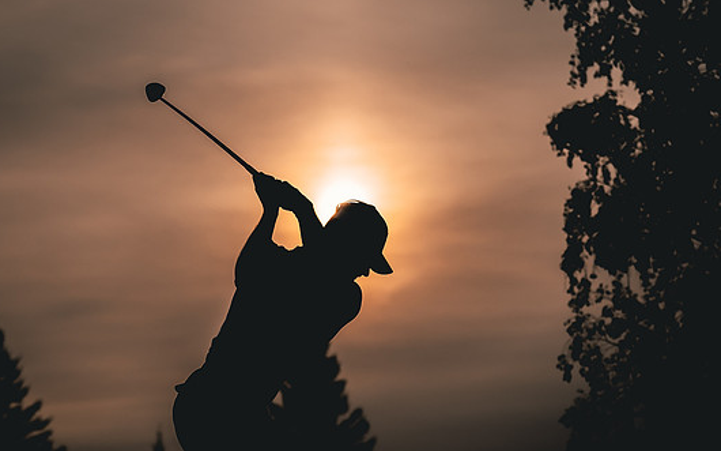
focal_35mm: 130
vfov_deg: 10.1
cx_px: 295
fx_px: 2554
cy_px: 286
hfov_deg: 16.1
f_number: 2.8
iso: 100
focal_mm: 68
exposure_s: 1/8000
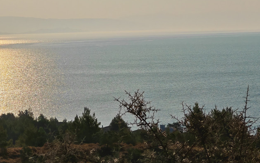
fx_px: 1212
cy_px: 68
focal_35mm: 171
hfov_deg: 12.2
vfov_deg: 7.7
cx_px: 55
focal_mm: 14.92
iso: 50
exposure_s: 1/6800
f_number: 3
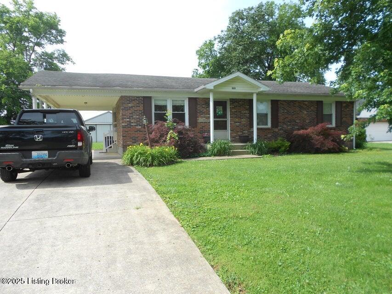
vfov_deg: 53.1
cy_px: 147
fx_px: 294
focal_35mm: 26
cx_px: 196
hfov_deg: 67.3
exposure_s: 1/500
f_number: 3.2
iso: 80
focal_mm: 4.6
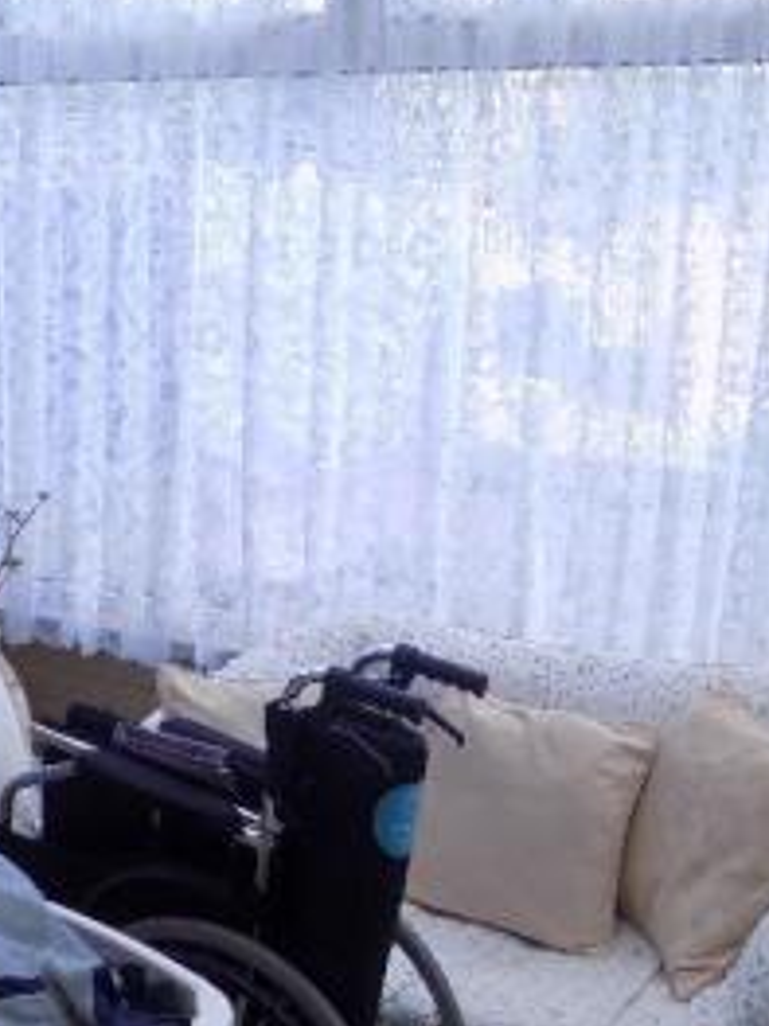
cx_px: 482
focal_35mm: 51
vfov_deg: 37.5
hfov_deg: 28.4
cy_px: 486
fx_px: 1512
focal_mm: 4
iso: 80
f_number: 3.1
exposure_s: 1/60
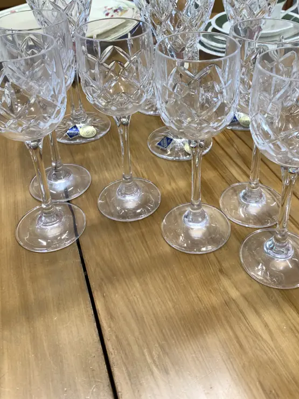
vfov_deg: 50.2
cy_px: 125
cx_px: 172
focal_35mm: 36
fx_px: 415
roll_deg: +1.2
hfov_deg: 39.6
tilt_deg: -29.9
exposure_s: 1/100
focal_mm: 4.25
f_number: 1.8
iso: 80
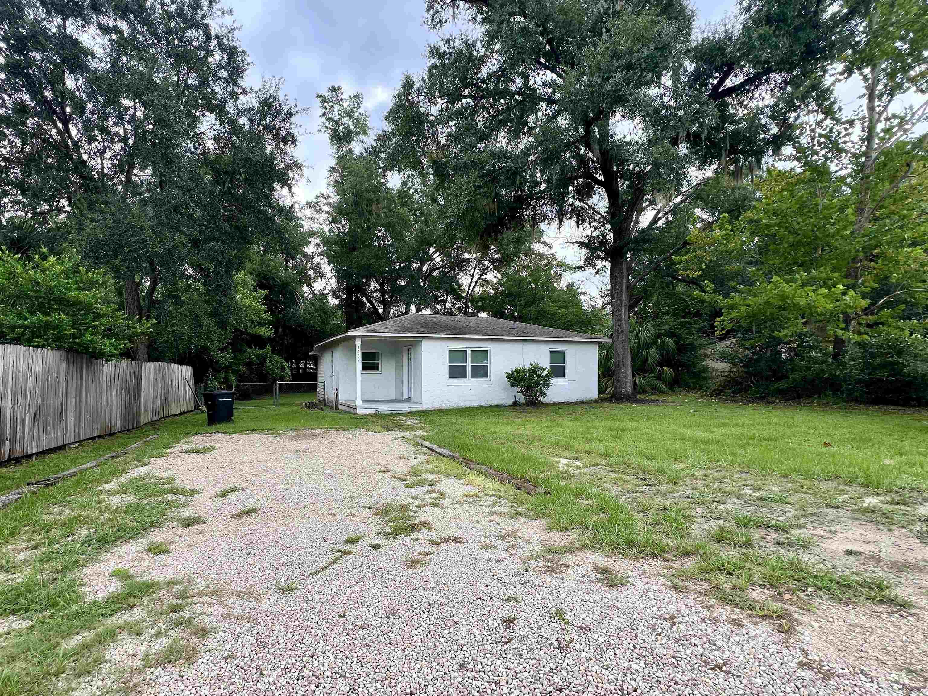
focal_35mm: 13
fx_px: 348
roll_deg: +0.3
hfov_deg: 106.2
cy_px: 348
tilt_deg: +0.4
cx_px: 464
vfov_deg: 89.9
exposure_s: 1/139
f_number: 1.8
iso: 32
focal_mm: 1.57
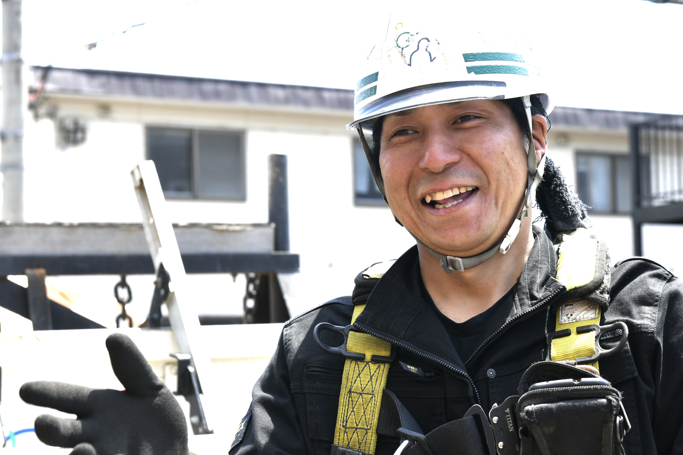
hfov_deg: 23.1
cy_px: 226
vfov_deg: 15.5
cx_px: 368
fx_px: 1669
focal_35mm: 88
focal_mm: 60
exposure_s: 1/400
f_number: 7.1
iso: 400
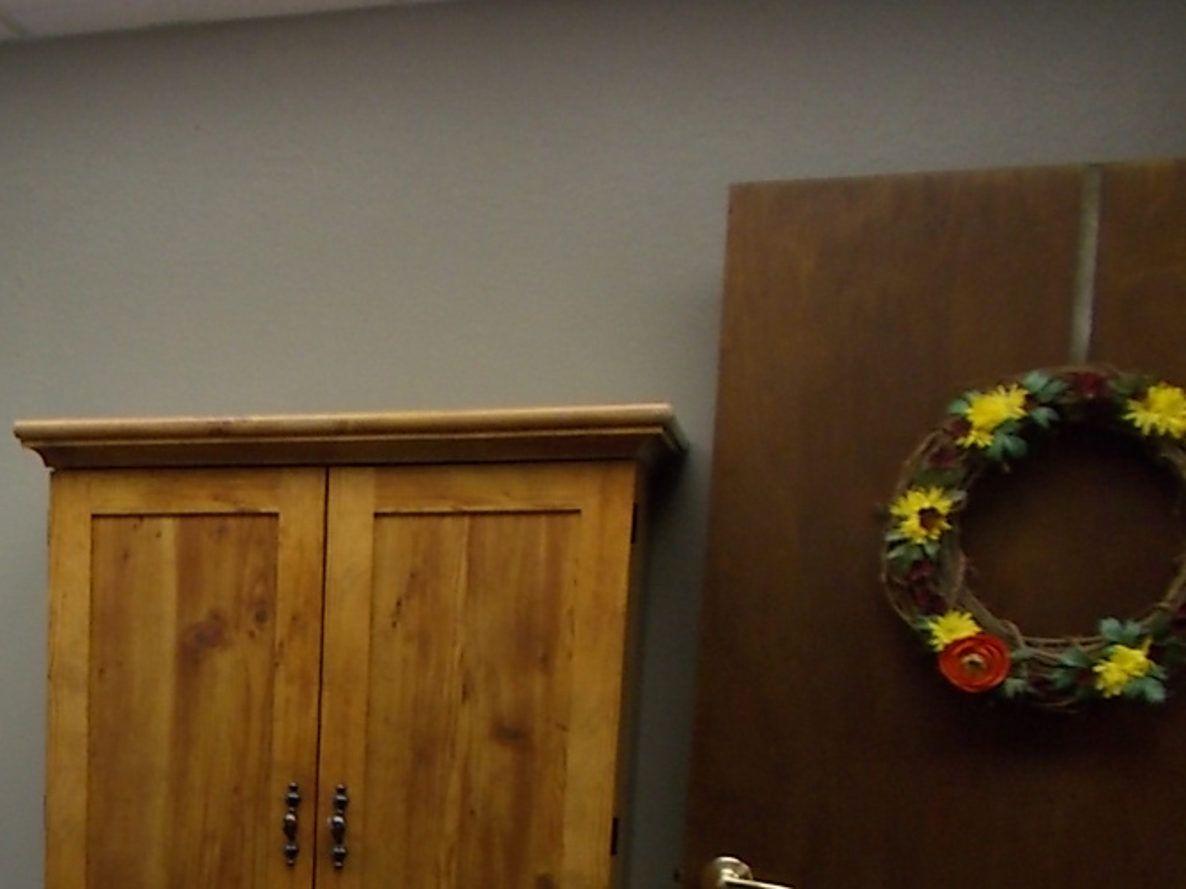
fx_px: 2124
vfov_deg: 22.2
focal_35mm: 62
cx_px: -87
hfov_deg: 28.6
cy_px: 1004
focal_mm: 4.6
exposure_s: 1/25
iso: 125
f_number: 3.2
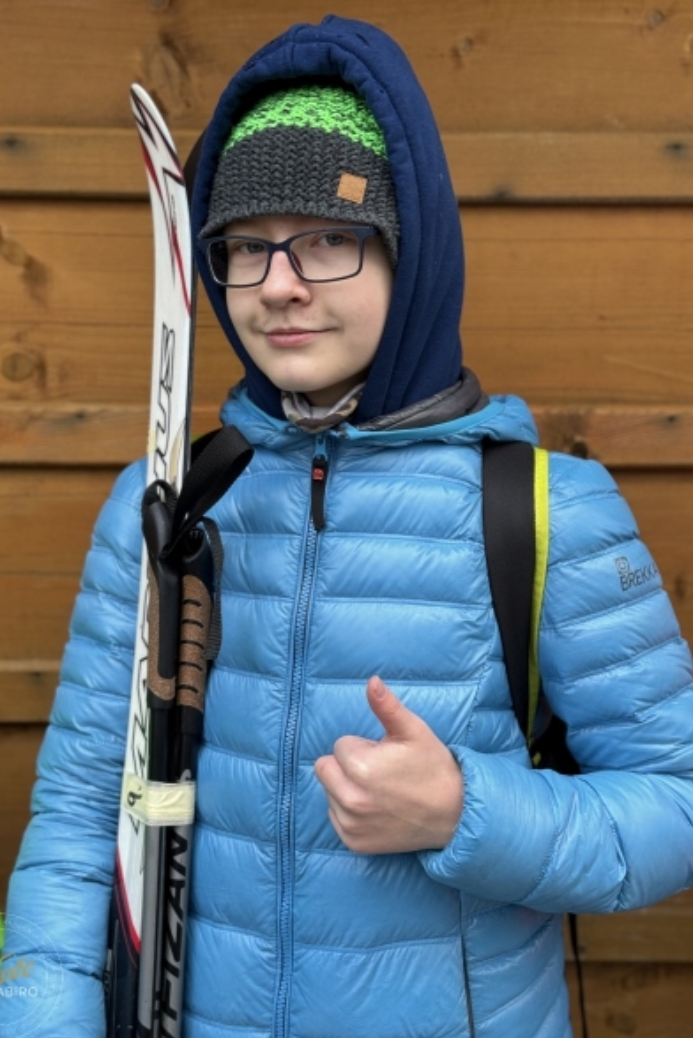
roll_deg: +0.5
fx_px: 1471
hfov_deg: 26.5
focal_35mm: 51
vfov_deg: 38.9
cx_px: 331
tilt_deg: -9.3
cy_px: 513
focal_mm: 6.86
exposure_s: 1/123
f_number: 1.78
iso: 64
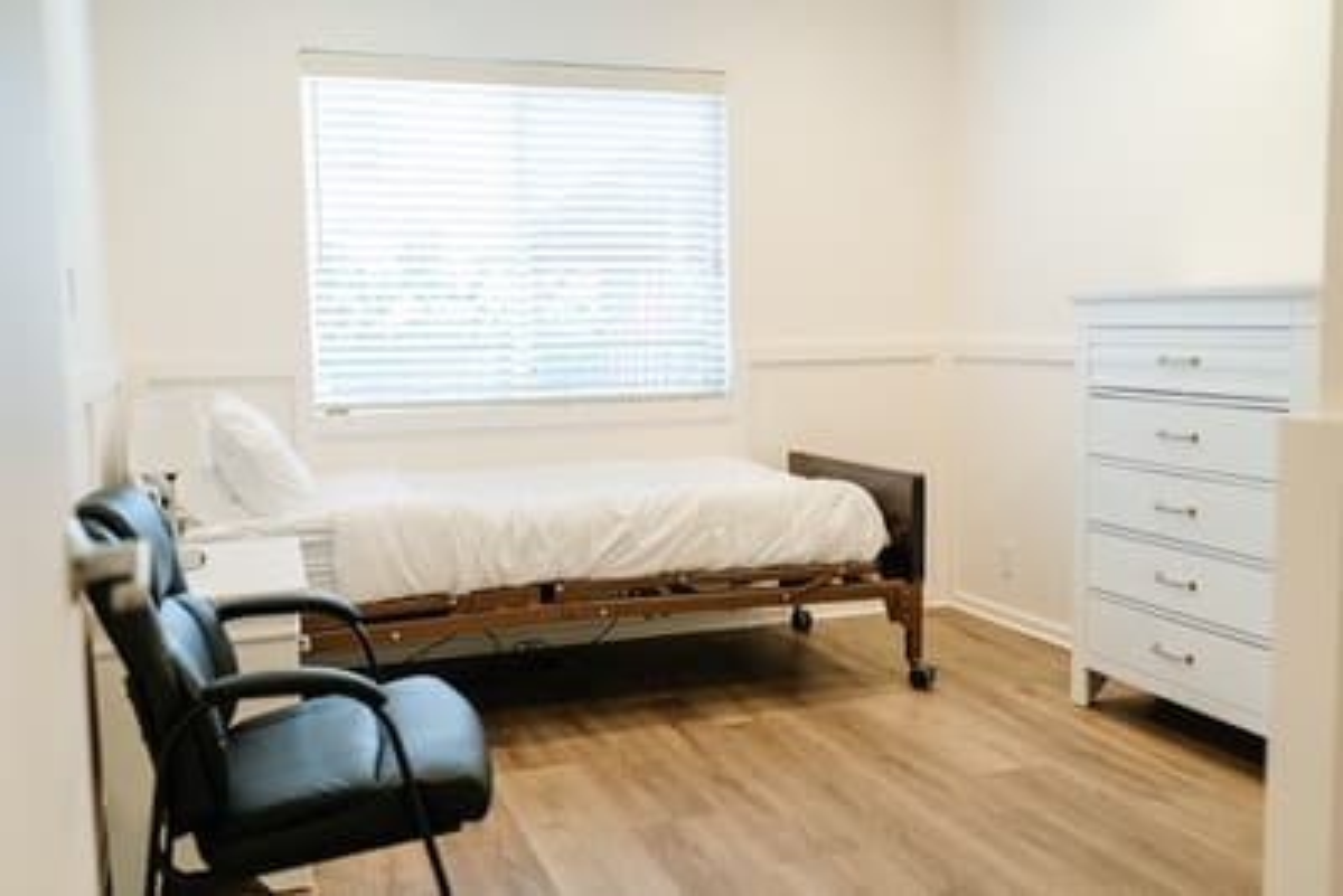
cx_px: 672
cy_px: 448
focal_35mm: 35
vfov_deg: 37.9
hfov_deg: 54.4
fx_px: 1306
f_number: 2.5
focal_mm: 35
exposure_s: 1/250
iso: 800
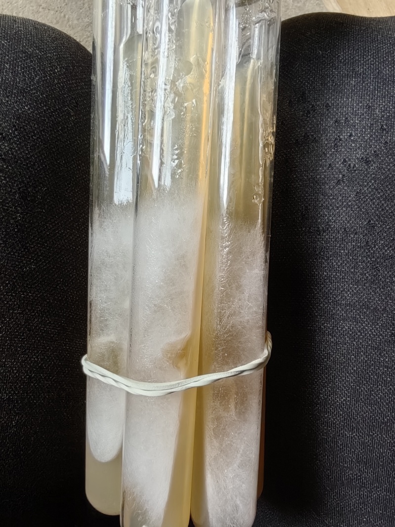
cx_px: 198
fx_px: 411
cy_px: 264
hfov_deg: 51.3
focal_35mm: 27
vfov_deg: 65.3
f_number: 2.2
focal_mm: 1.68
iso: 160
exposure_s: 1/33.3
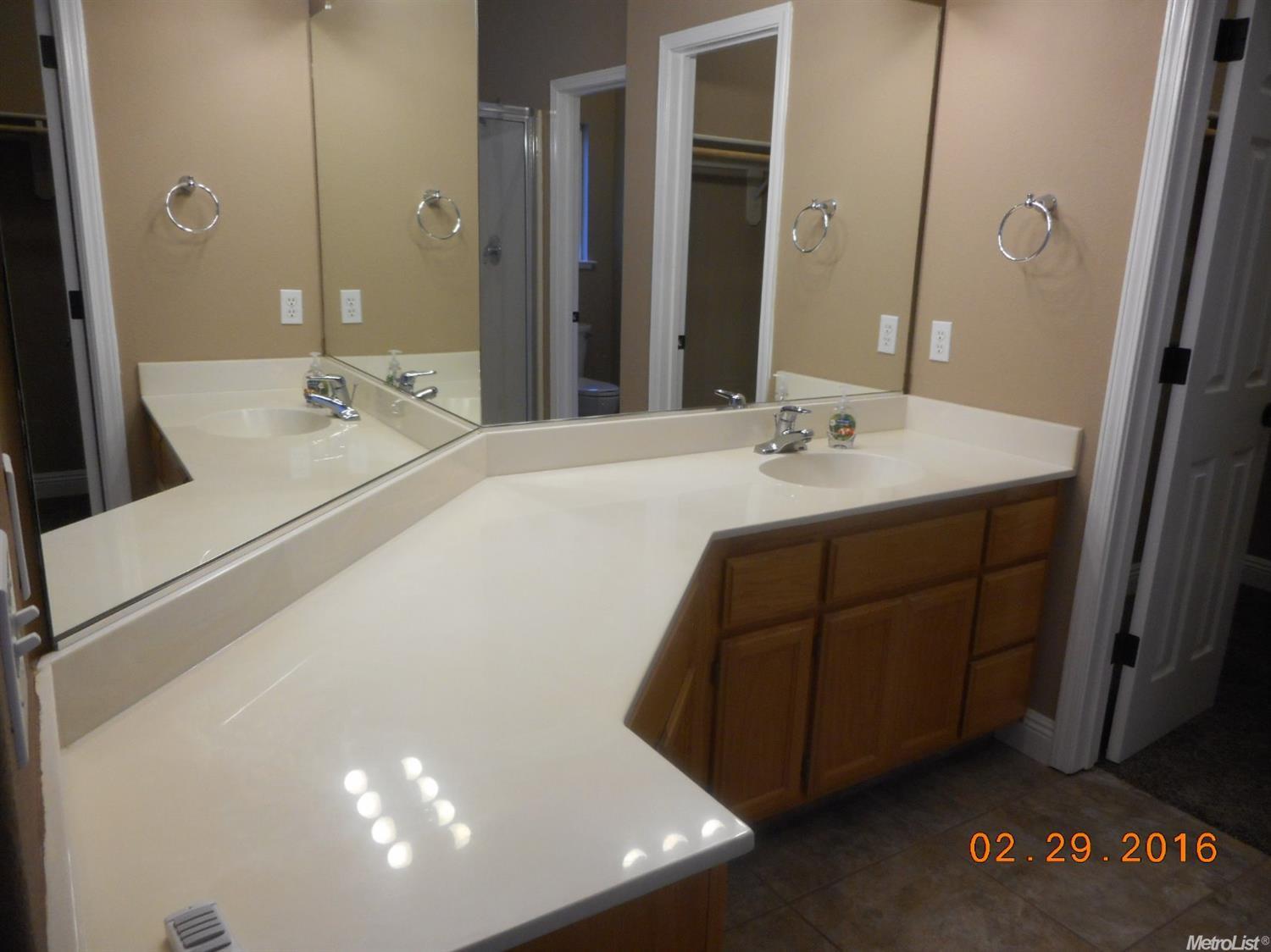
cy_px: 476
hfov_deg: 69.4
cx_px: 636
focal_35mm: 25
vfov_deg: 54.9
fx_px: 918
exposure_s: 1/30
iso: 180
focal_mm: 4.5
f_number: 3.7
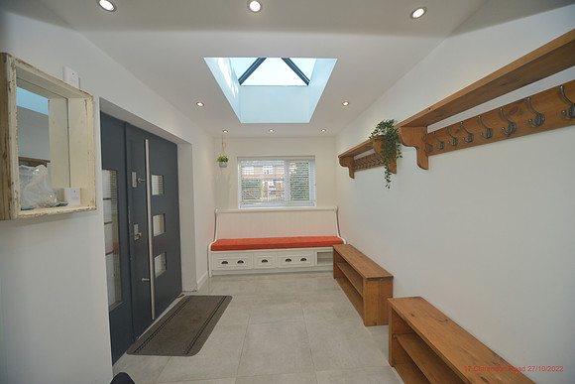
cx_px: 288
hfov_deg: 112.6
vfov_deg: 90.0
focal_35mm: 12
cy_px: 192
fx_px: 192
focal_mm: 12
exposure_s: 1/160
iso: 1000
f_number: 5.6
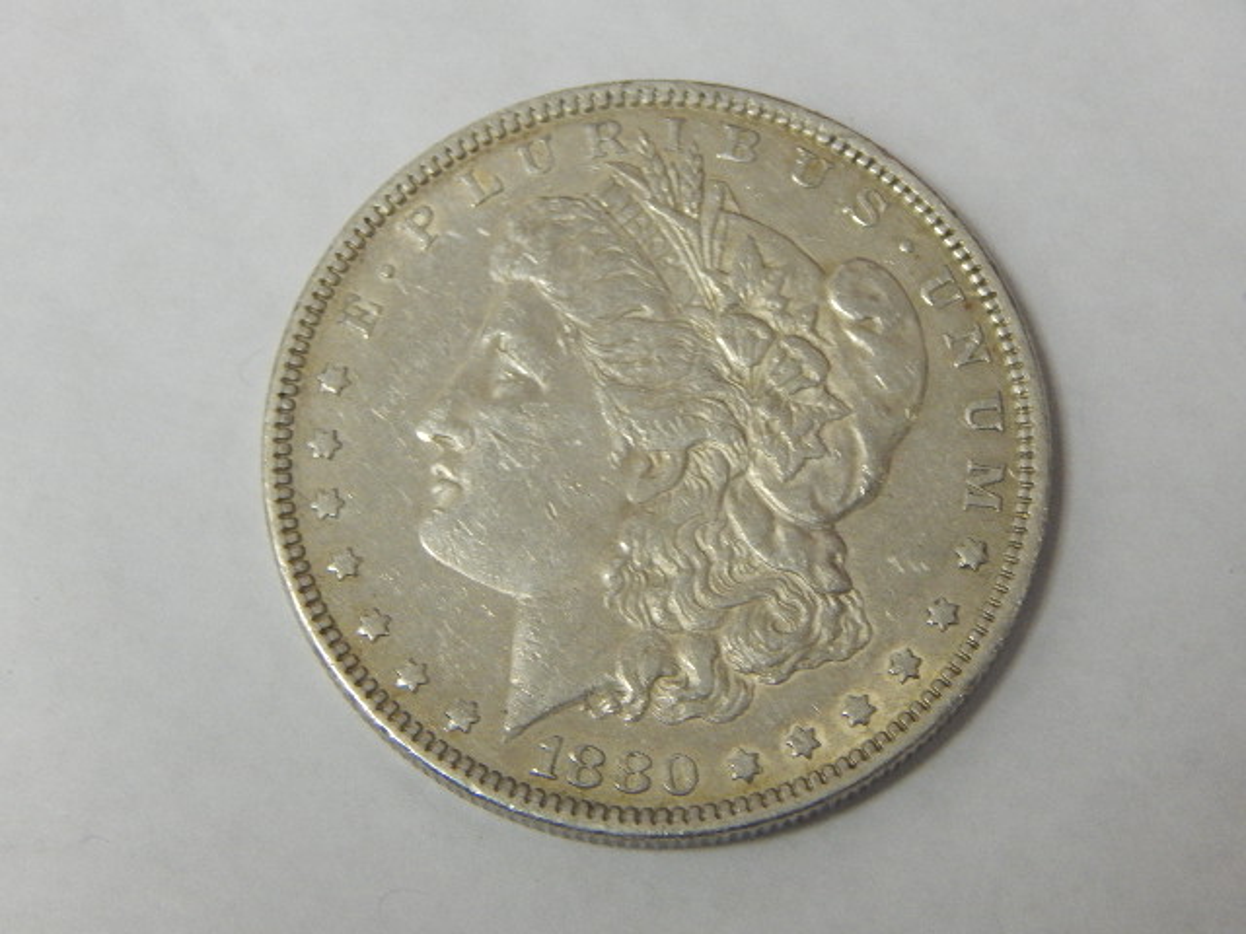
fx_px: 4103
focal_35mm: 114
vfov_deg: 13.0
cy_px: 467
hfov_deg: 17.3
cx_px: 623
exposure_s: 1/30
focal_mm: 20.5
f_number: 4.6
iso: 400
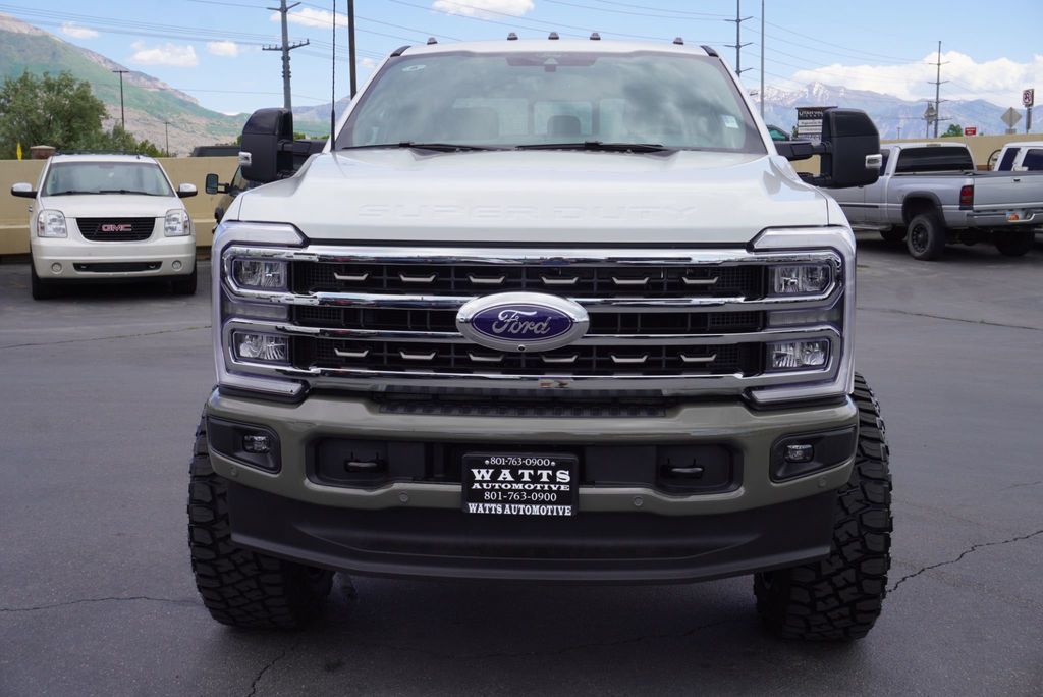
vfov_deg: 33.1
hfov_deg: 47.9
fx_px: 1174
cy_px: 348
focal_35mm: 40
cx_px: 522
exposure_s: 1/125
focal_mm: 27
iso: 100
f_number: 9
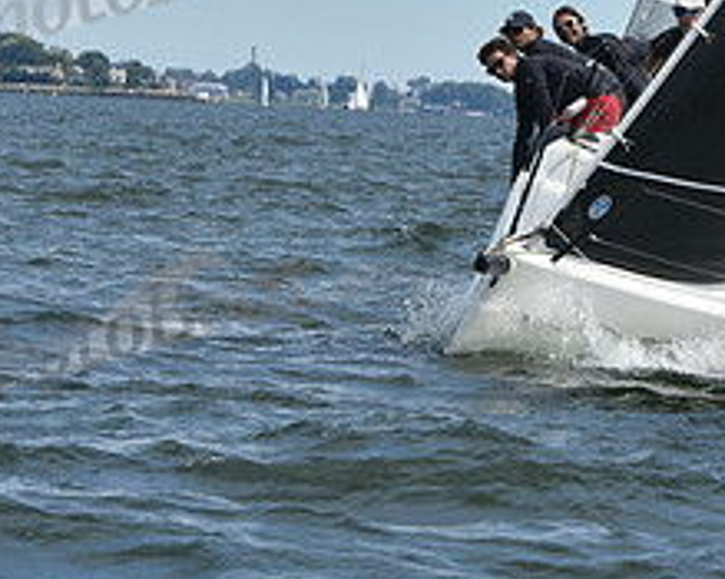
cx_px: 576
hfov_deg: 4.9
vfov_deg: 3.9
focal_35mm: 398
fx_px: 8536
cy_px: 101
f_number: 10
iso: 320
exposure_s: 1/1000
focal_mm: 160
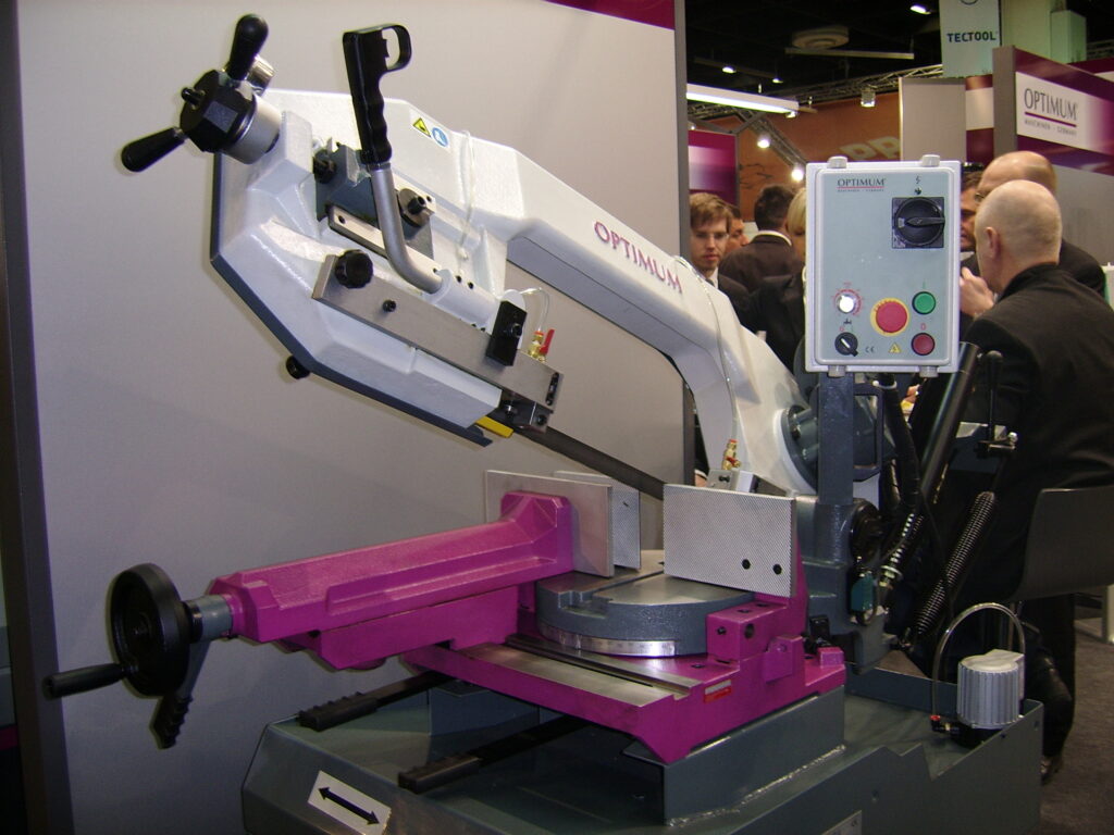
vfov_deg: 40.7
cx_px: 557
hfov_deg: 52.6
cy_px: 418
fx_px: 1126
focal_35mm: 35
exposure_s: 1/30
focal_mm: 5.95
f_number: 2.8
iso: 50
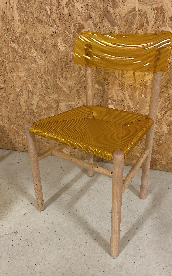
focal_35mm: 28
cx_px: 102
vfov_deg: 66.5
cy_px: 137
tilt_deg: -25.6
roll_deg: +0.6
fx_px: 210
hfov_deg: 44.3
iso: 125
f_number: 1.5
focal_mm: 5.7
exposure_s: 1/50
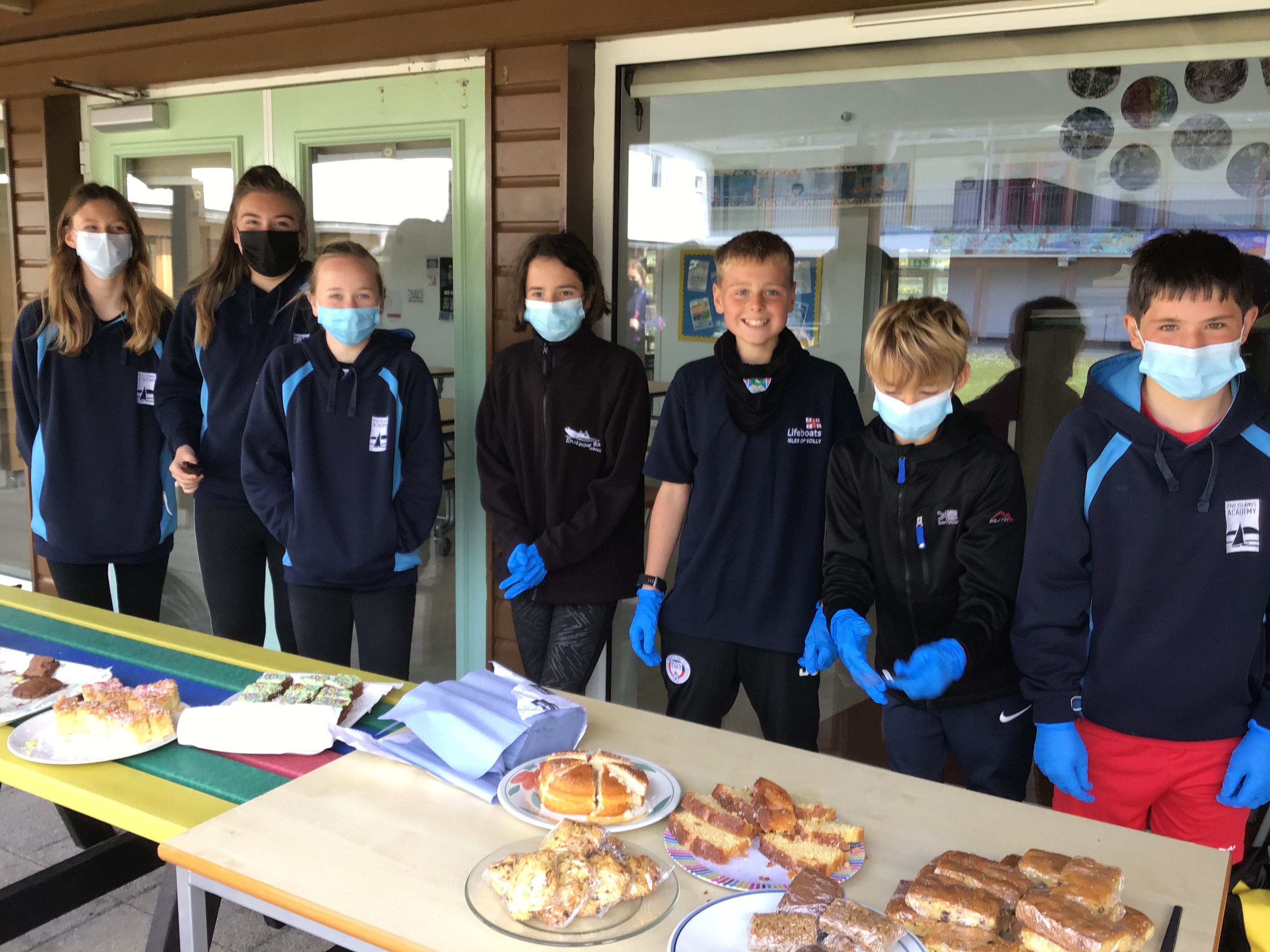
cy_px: 476
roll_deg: -1.8
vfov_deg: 45.4
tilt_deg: -9.1
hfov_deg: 58.4
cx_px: 635
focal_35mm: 31
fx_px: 1137
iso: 40
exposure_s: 1/100
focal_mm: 3.3
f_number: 2.4
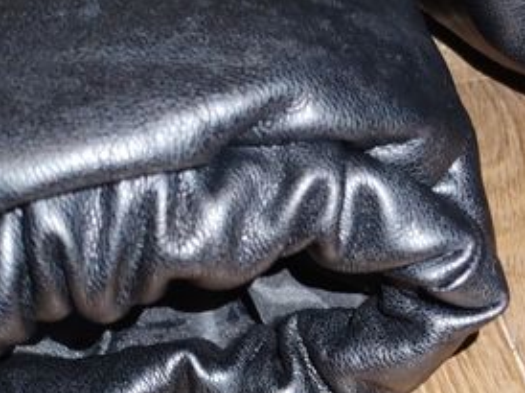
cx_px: 584
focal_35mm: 95
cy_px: 182
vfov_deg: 15.5
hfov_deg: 19.7
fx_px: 1440
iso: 1191
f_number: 1.8
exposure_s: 1/25
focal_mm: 4.75
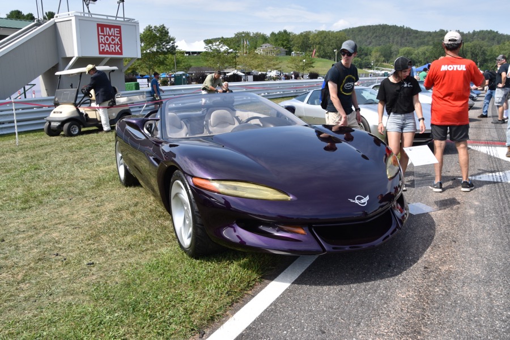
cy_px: 170
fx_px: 382
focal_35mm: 27
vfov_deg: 47.9
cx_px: 255
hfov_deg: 67.4
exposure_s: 1/320
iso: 200
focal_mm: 18
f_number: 9
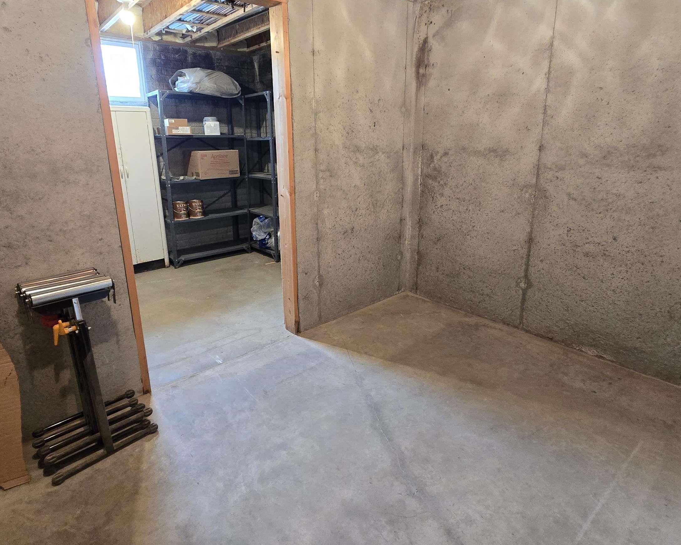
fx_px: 363
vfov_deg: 73.5
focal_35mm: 18
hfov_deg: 86.3
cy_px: 239
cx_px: 326
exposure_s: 1/60
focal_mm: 2.2
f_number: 2.2
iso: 640
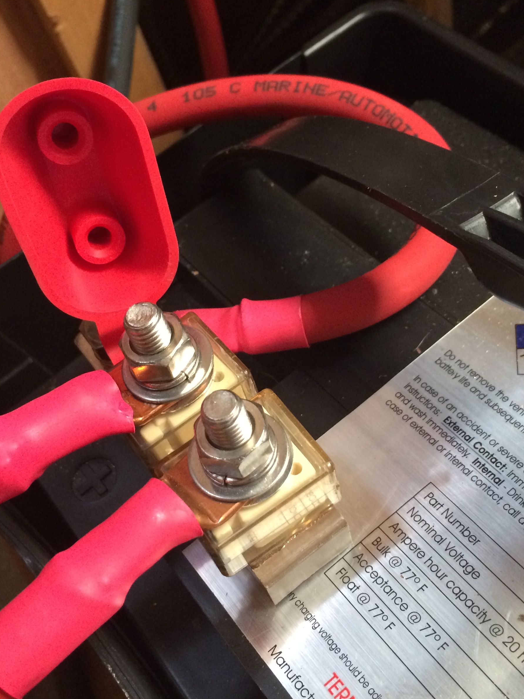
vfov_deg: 45.8
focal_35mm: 41
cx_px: 240
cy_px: 354
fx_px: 828
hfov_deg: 35.1
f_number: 2.2
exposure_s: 1/30
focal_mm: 4.12
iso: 320
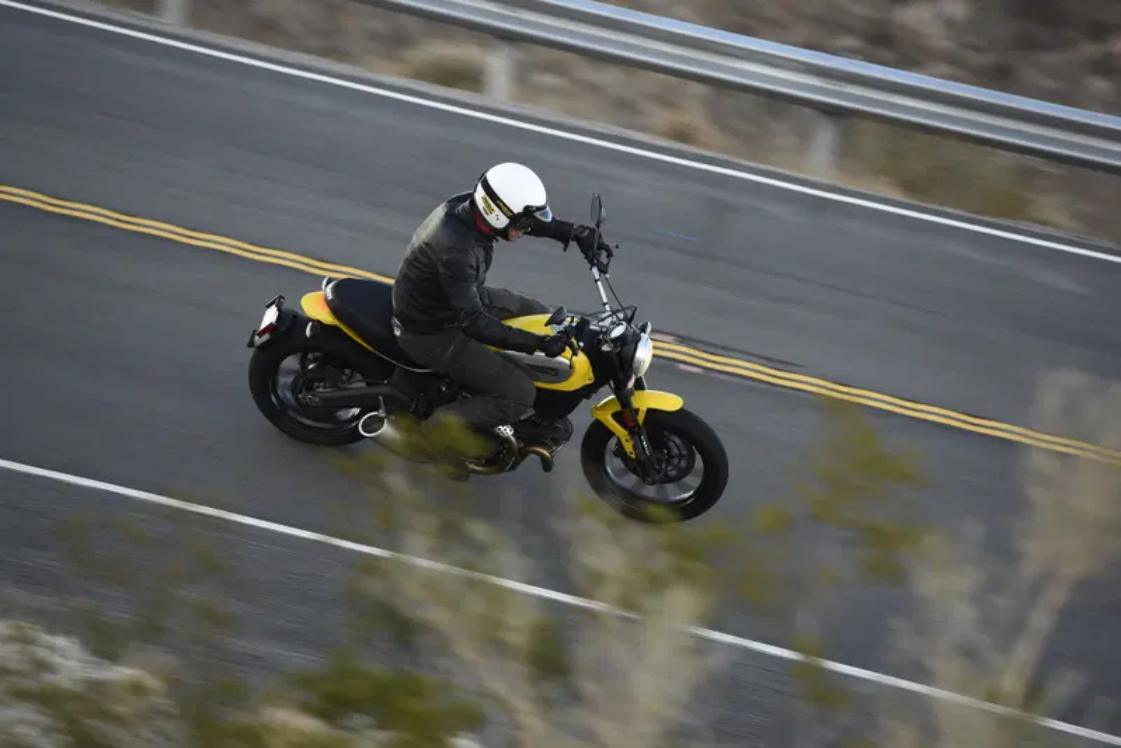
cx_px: 560
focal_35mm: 200
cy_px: 374
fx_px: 6228
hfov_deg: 10.3
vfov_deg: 6.9
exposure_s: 1/200
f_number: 5
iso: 200
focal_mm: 200
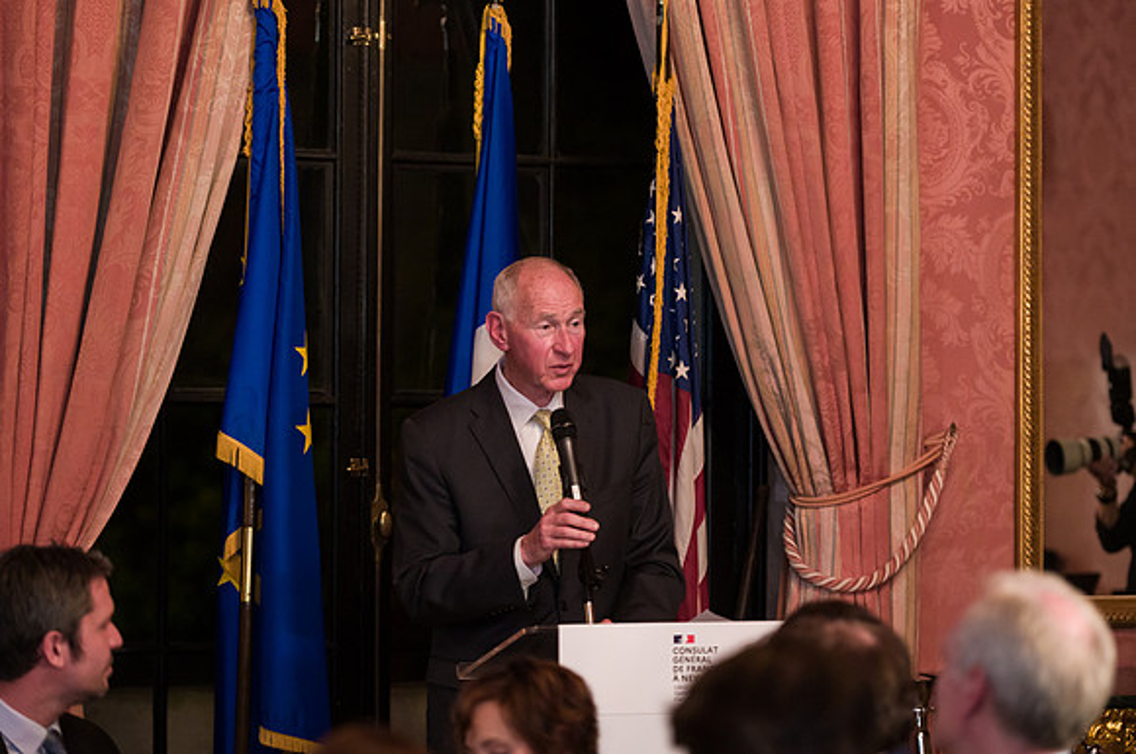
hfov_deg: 16.9
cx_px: 569
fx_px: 3835
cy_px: 377
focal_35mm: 122
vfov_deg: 11.2
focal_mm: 120
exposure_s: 1/200
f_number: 3.2
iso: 3200
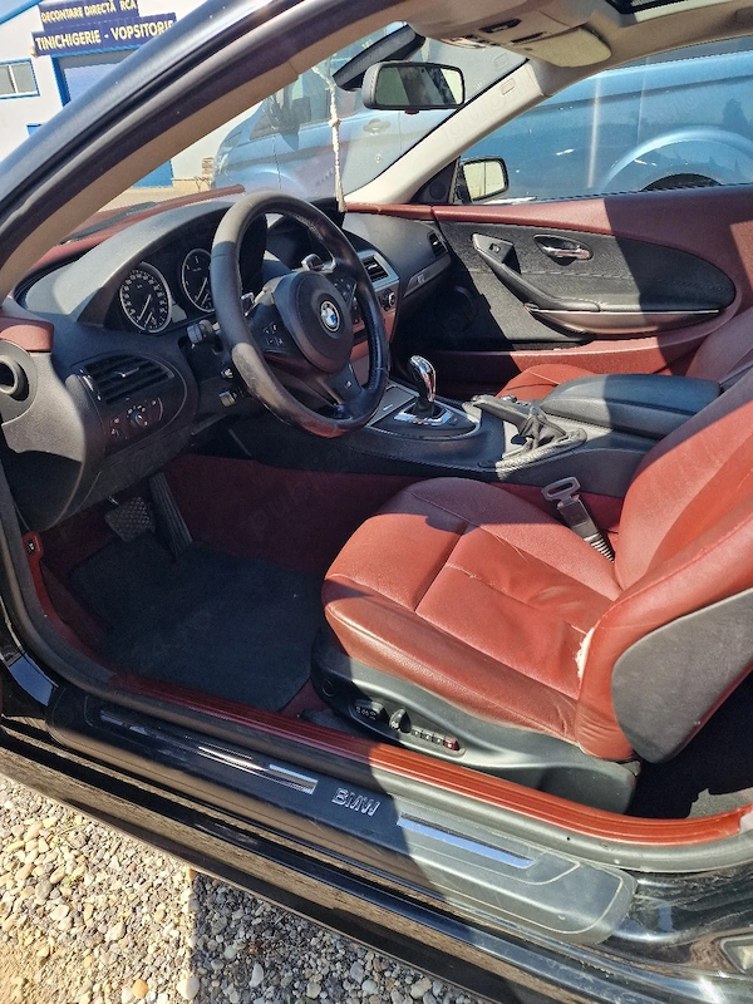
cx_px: 376
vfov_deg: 73.9
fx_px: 667
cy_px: 502
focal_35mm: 23
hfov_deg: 58.9
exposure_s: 1/303
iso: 50
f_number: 1.8
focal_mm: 6.4
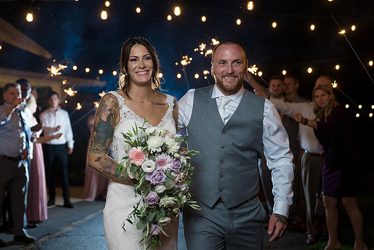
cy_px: 133
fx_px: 584
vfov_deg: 24.1
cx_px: 161
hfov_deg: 35.4
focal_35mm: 56
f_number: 2.8
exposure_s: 1/200
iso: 2000
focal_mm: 49
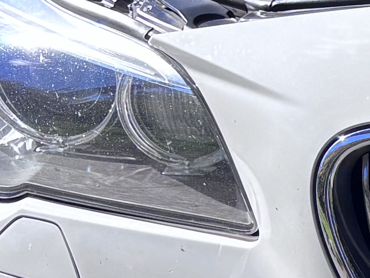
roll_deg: +1.2
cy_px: 354
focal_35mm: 171
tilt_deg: -24.7
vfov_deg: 8.6
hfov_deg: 10.0
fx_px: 1828
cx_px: 901
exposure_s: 1/831
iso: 50
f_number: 1.6
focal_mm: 5.96
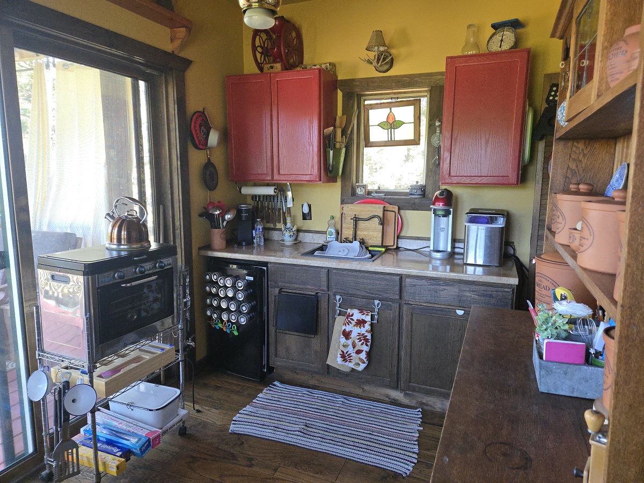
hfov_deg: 73.9
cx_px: 322
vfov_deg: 58.9
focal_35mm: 23
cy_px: 242
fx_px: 428
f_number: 1.8
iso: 400
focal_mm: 5.4
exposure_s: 1/120
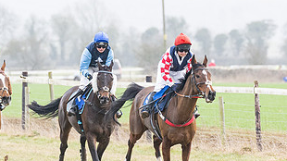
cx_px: 172
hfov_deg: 2.4
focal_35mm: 894
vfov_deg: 1.4
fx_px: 6800
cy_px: 146
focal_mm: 200
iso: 400
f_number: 4
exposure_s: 1/640
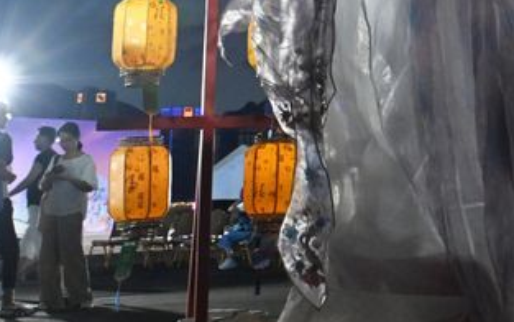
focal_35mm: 80
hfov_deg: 22.9
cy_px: -126
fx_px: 1121
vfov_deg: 15.4
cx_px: 672
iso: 2500
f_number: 7.1
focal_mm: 24
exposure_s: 1/125
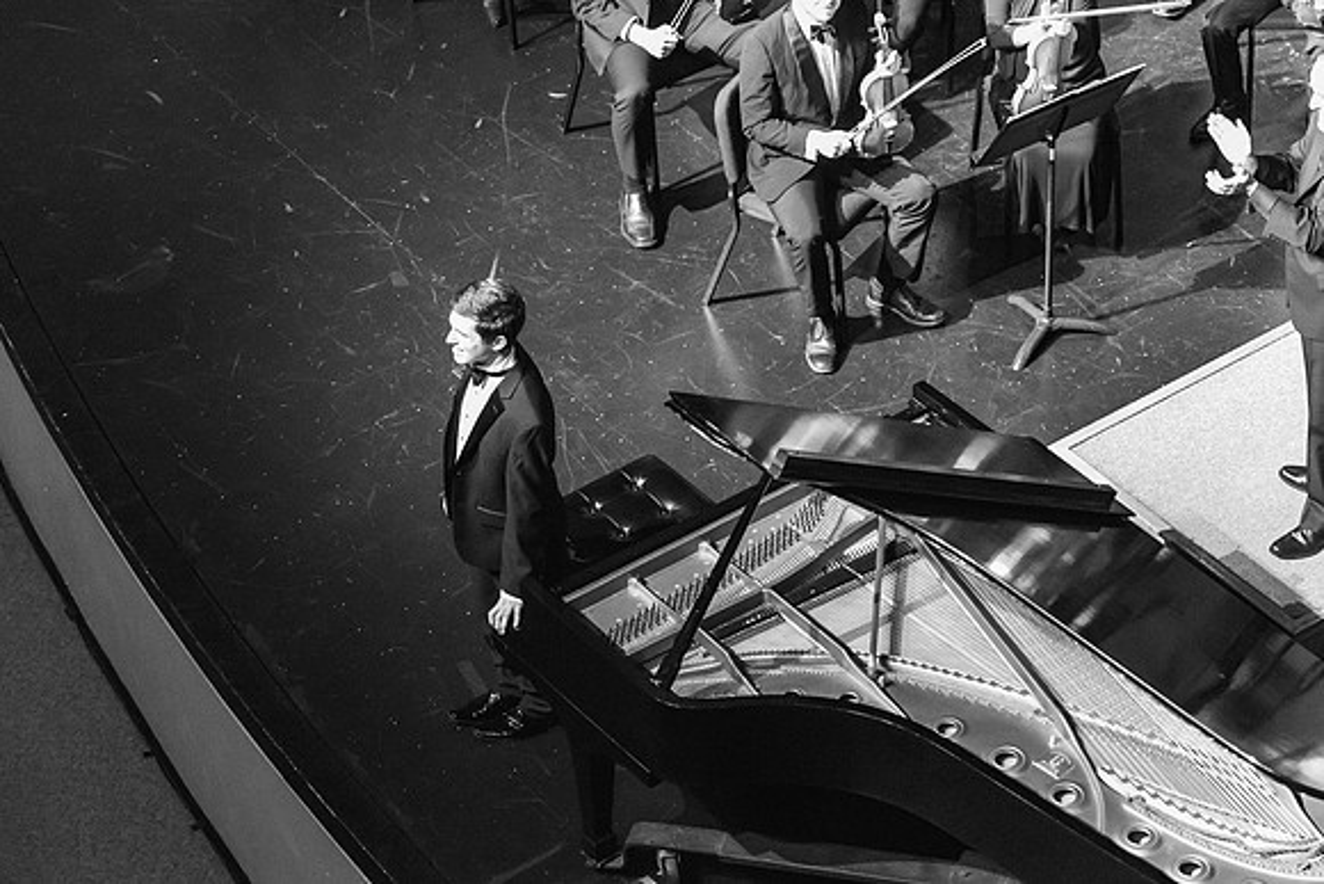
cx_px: 662
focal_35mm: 122
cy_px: 442
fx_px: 4488
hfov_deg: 16.8
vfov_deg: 11.2
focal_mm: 122
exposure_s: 1/250
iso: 28735
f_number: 4
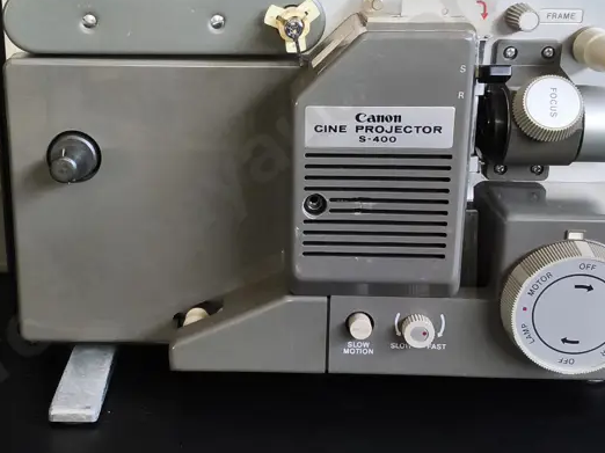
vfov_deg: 27.4
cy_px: 178
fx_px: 926
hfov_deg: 36.0
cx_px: 234
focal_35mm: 53
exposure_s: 1/120
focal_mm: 2.87
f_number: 2
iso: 160
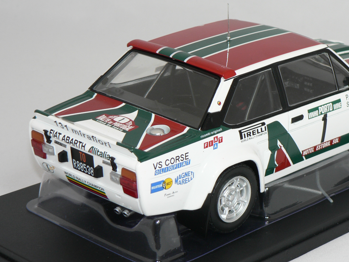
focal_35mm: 117
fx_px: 1180
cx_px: 226
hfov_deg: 16.8
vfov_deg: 12.7
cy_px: 104
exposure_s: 1/60
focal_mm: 14.5
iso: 80
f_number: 3.2
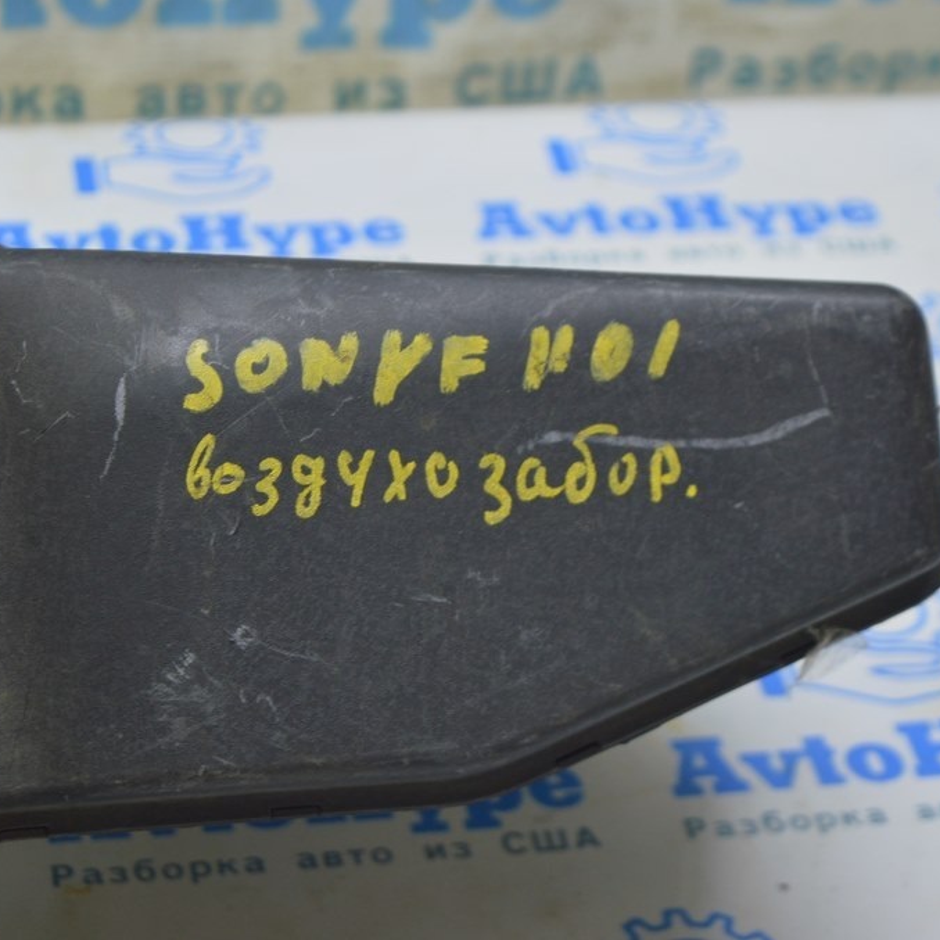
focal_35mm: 100
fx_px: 3072
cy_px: 469
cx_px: 356
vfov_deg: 17.4
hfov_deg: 17.4
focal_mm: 52
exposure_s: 1/20
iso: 400
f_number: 5.6
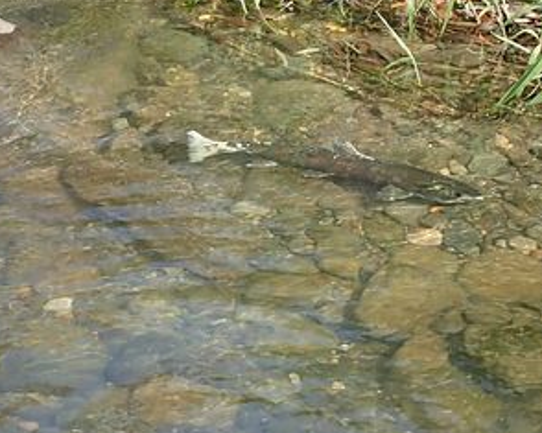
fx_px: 2133
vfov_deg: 11.6
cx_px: 348
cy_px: 179
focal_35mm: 133
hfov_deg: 14.5
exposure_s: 1/250
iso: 500
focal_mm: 18
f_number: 4.9
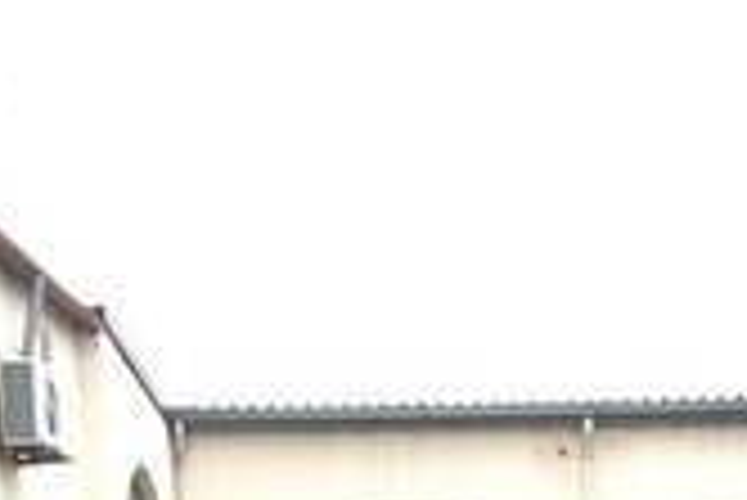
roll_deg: +1.4
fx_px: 1869
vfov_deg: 12.7
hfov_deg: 22.5
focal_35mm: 90
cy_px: 1104
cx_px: 531
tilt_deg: -9.9
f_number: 2.2
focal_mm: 4.15
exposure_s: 1/33
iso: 320
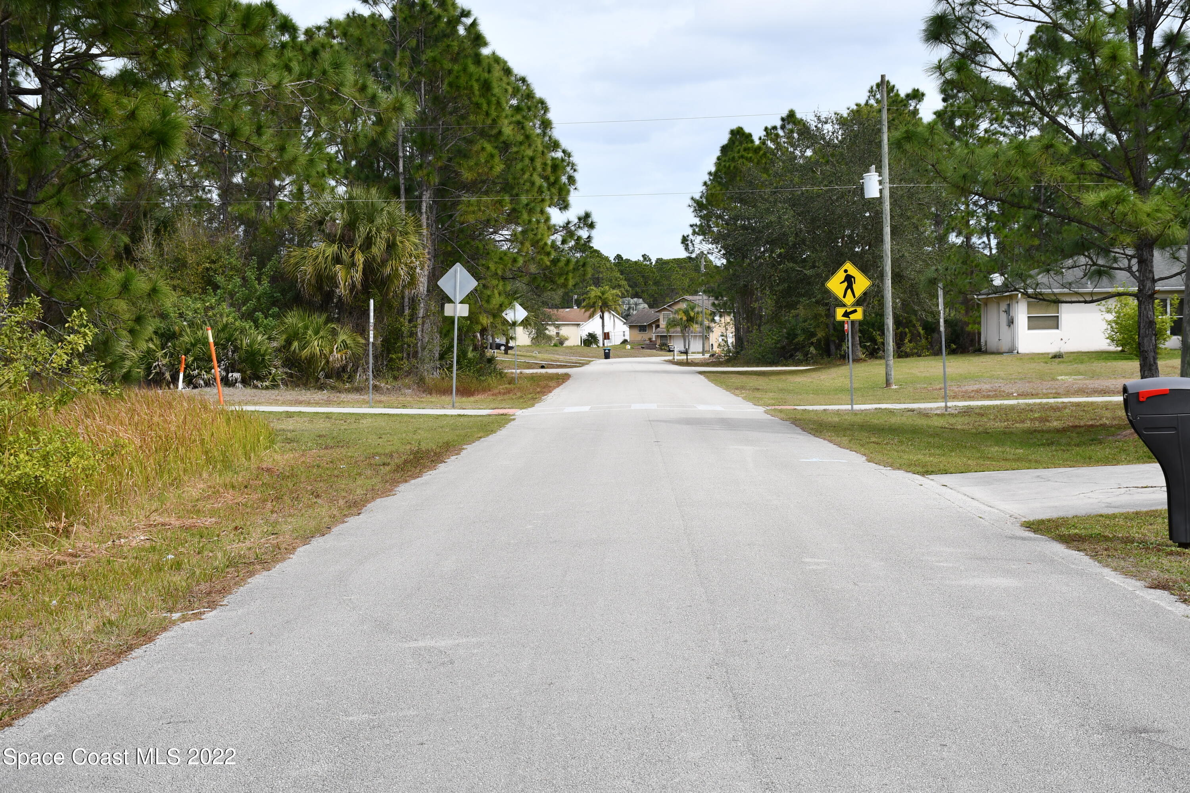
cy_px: 396
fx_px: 1983
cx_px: 595
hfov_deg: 33.4
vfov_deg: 22.6
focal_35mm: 60
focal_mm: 40
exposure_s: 1/320
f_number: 9
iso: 100
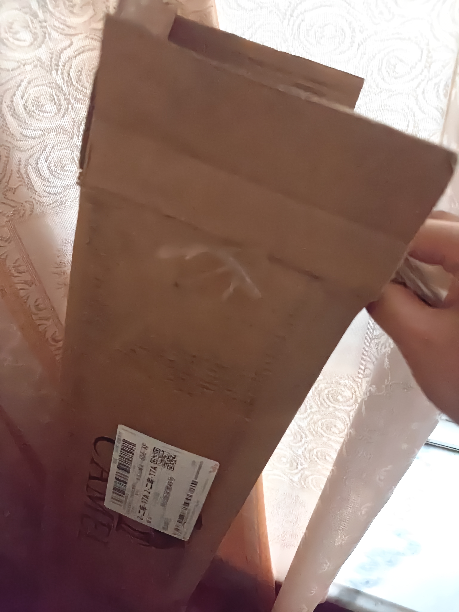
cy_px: 306
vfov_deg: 73.9
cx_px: 230
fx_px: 407
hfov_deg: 58.9
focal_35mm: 23
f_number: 1.6
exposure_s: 1/24
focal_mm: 6.06
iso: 3200
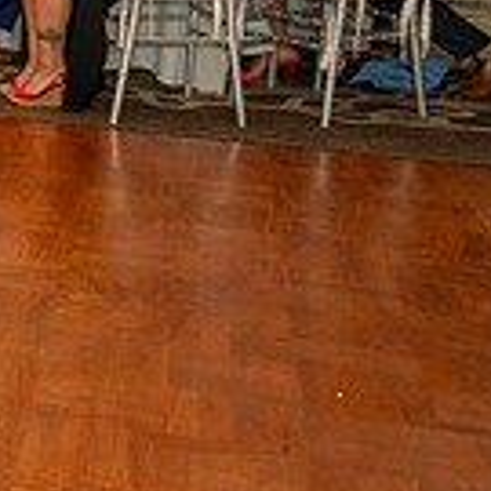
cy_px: -49
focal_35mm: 101
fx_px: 1621
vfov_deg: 16.7
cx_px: -666
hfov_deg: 13.2
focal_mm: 24
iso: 800
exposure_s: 1/125
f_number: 3.5
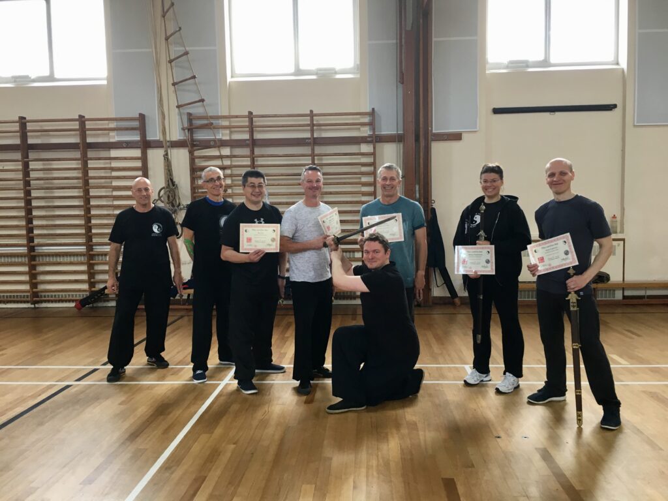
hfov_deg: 61.7
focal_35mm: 29
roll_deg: +0.4
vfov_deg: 48.2
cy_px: 250
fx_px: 560
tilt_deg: -4.2
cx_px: 334
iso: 50
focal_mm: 4.15
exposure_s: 1/33
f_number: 2.2
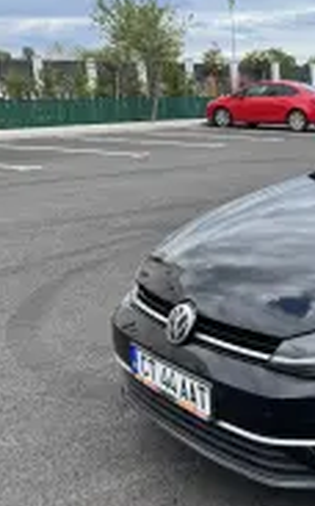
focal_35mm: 50
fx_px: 688
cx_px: 450
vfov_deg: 40.2
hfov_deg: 22.1
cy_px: 293
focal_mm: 6.76
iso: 80
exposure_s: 1/2041
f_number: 1.78
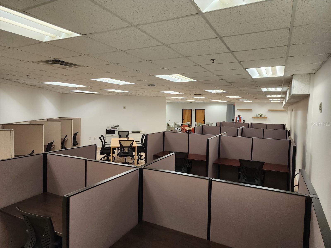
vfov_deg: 58.9
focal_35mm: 23
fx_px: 220
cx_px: 166
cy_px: 124
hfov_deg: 73.9
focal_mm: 6.4
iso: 200
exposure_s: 1/120
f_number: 1.8
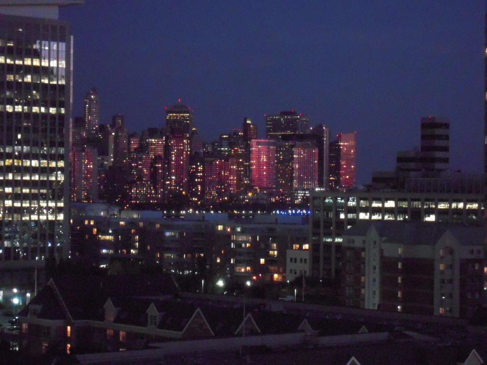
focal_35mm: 112
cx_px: 244
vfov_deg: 13.2
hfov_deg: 17.6
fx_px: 1576
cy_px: 182
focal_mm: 20
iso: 1600
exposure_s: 1
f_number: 5.8
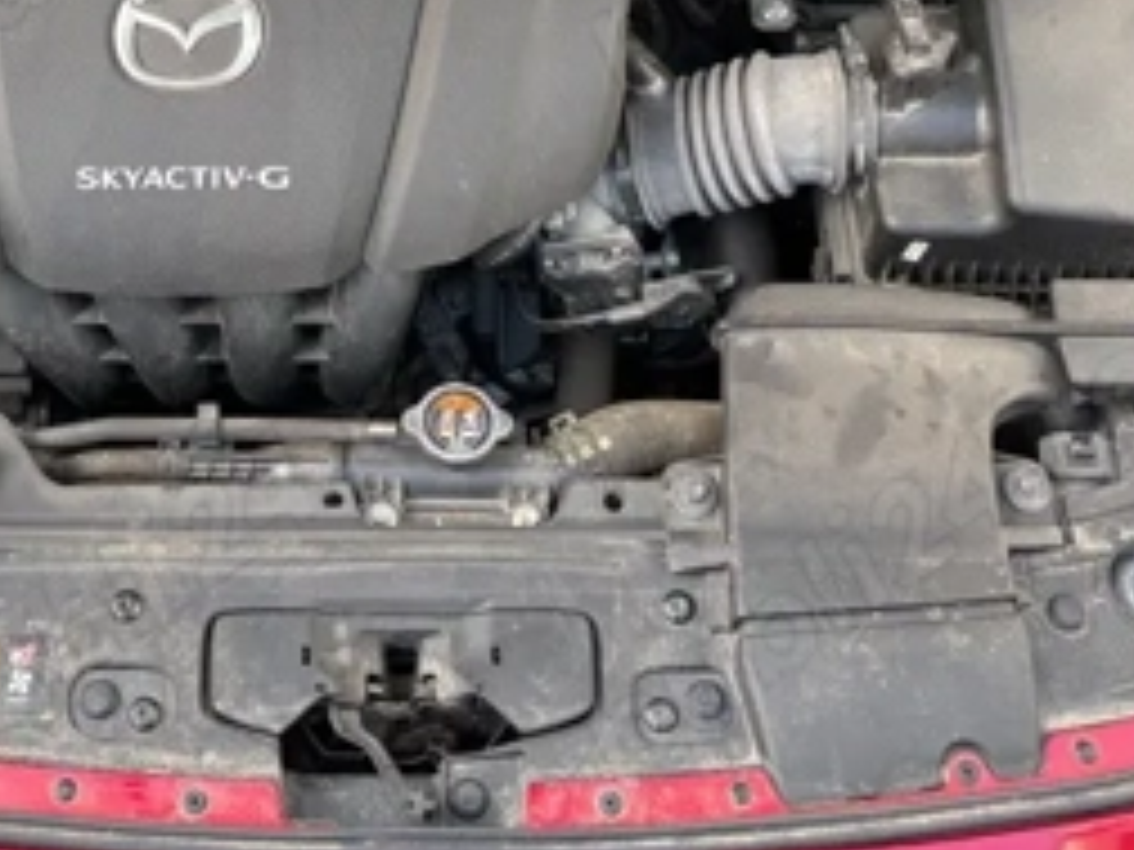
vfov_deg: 22.2
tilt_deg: -50.1
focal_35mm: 62
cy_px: -117
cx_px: 356
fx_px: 2031
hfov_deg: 30.9
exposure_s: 1/122
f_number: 1.6
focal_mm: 5.96
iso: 40
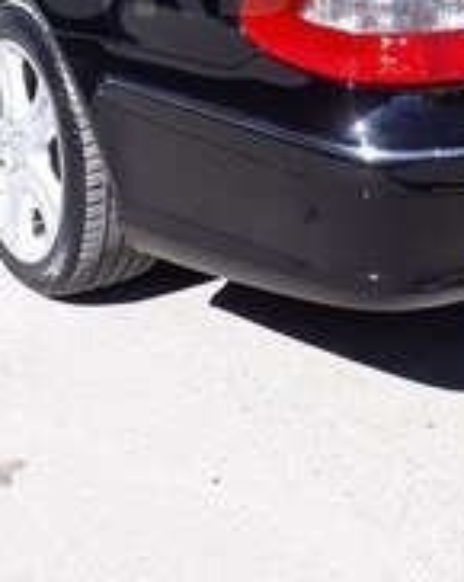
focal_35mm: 72
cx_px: 285
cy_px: -32
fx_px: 1239
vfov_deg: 24.9
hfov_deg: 21.2
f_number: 1.9
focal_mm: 3.6
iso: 40
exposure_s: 1/622
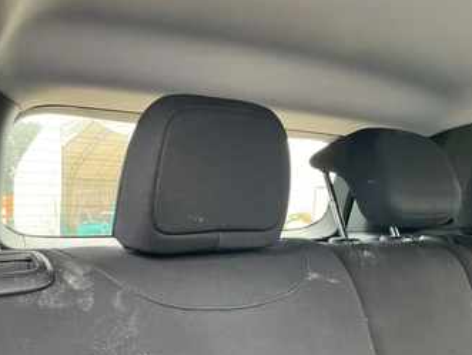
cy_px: 210
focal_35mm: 35
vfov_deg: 40.6
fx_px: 478
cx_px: 208
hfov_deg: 52.5
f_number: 1.8
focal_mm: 3
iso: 320
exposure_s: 1/45
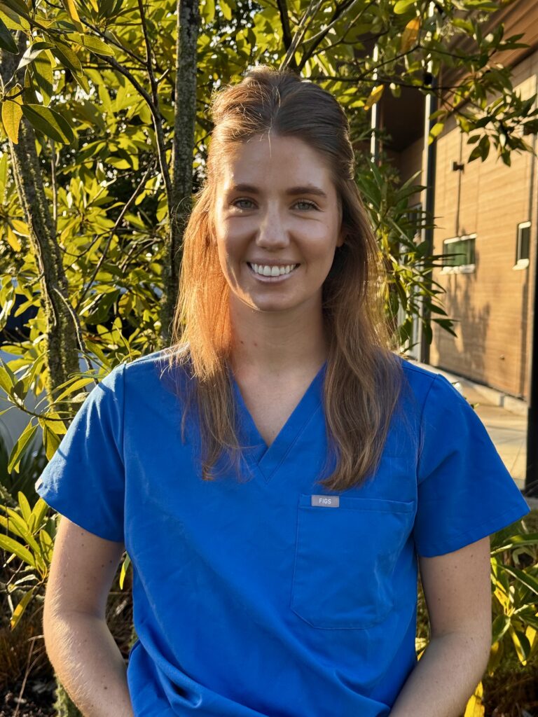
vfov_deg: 39.7
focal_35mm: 48
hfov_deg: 30.3
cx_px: 269
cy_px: 358
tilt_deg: -4.5
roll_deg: -0.4
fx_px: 995
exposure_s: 1/651
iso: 64
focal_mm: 6.76
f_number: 1.78
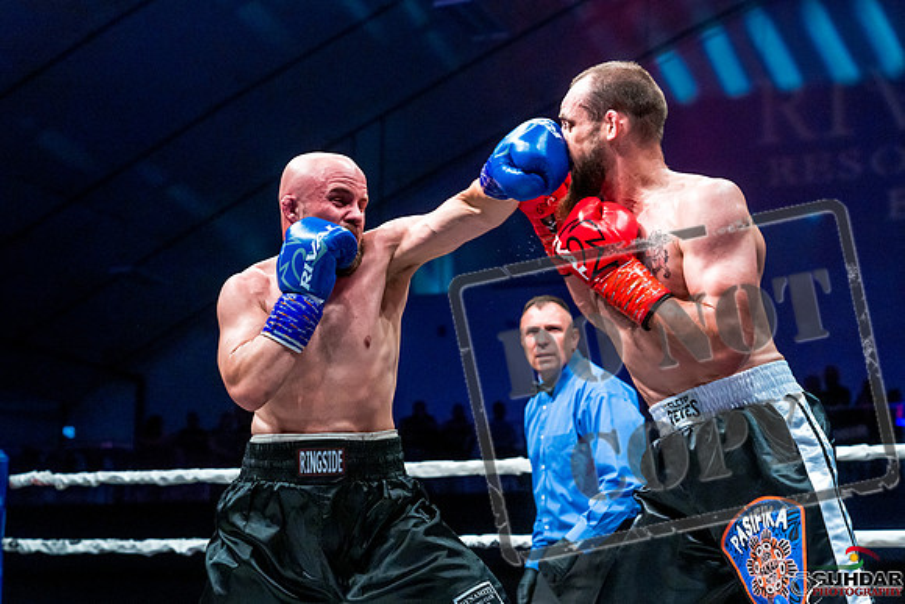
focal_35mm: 70
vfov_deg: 19.5
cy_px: 301
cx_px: 437
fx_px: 1758
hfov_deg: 28.9
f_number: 4
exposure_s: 1/1000
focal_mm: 66
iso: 4000
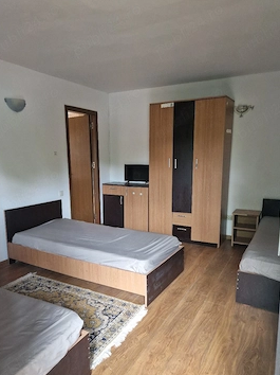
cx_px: 128
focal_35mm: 26
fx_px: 281
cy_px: 209
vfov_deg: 67.1
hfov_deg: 52.9
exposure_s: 1/50
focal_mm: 5.4
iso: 800
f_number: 1.8
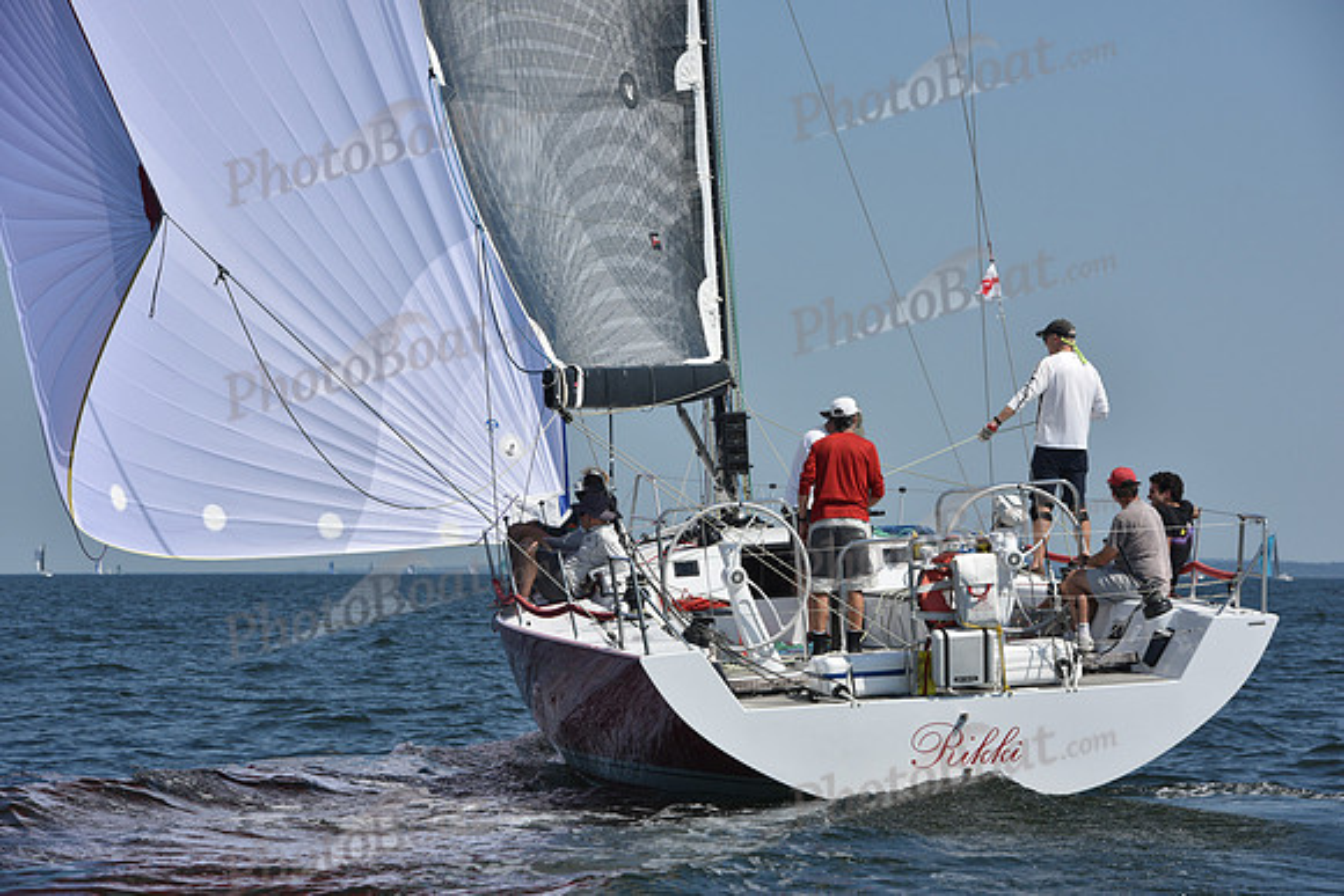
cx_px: 672
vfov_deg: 9.2
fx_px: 5601
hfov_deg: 13.7
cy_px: 448
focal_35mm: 150
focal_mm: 150
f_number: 9
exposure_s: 1/1250
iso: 250
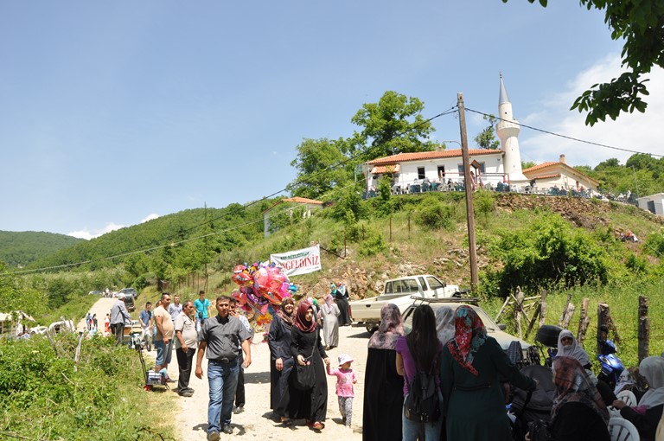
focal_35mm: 27
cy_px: 220
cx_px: 332
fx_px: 497
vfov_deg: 47.8
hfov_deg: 67.4
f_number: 9
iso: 200
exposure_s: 1/320
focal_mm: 18
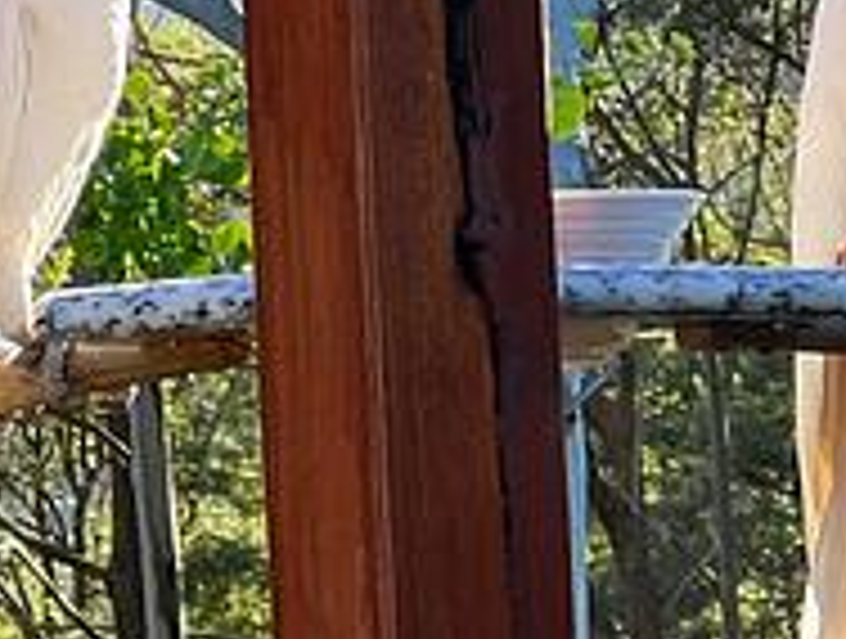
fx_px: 6224
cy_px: 56
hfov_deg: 7.8
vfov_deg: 5.9
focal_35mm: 254
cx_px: 418
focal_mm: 9
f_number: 2.8
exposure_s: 1/121
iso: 64
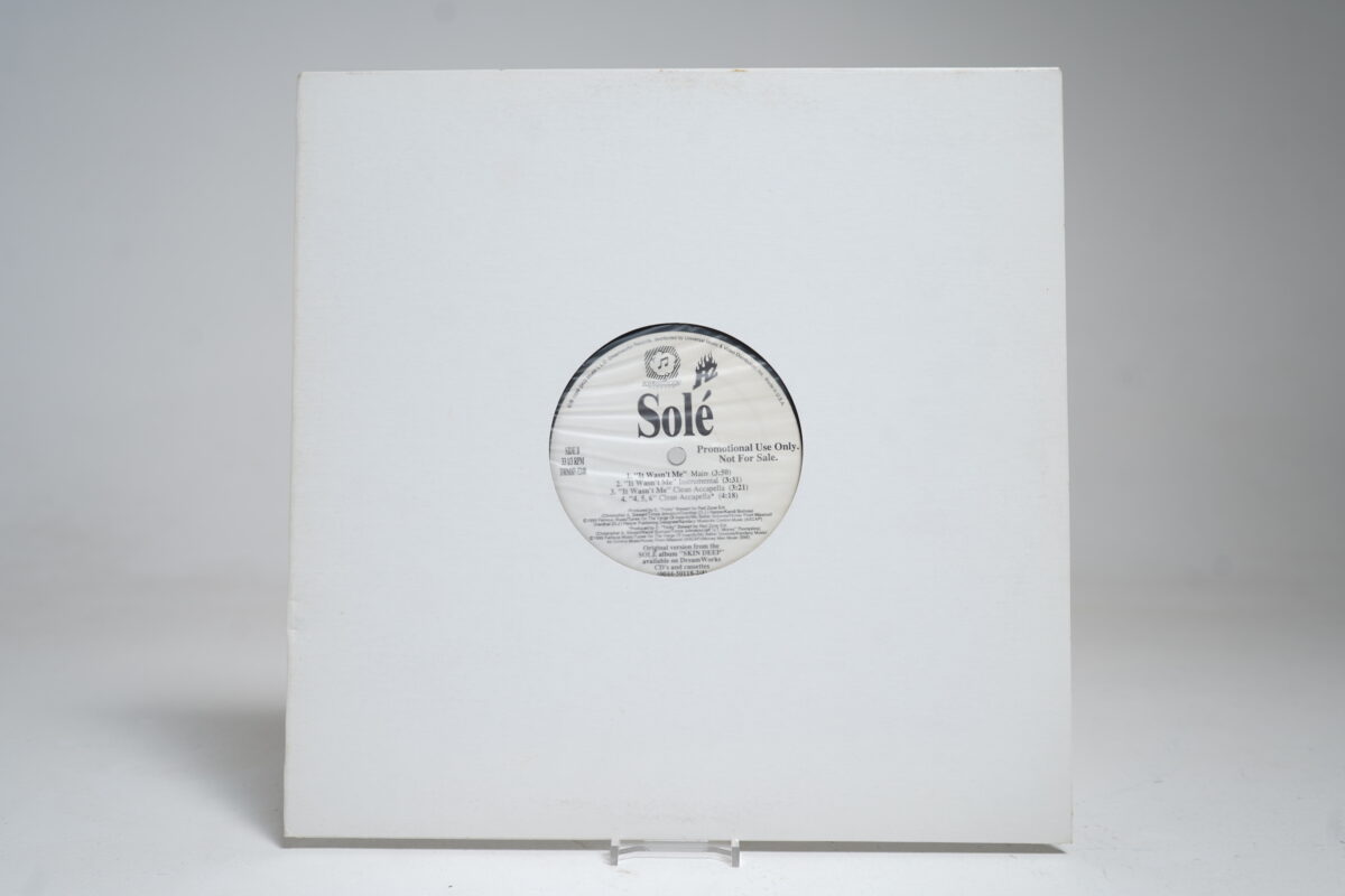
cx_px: 672
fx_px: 1121
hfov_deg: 61.9
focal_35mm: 30
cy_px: 448
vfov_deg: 43.6
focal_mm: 30
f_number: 5
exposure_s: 1/5
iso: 64
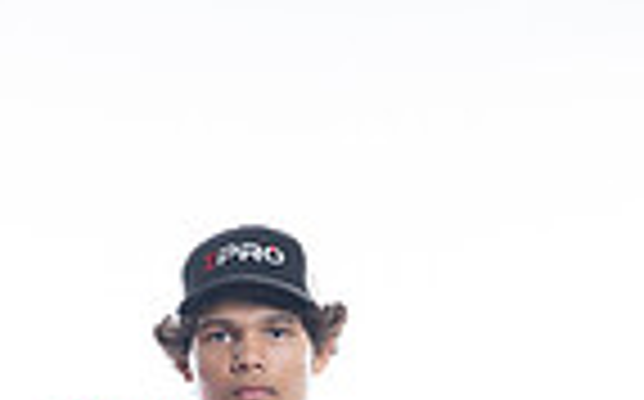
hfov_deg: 8.6
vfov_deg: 5.2
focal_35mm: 244
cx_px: 239
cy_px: 939
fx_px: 4277
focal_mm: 76
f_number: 5.6
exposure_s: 1/250
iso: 200
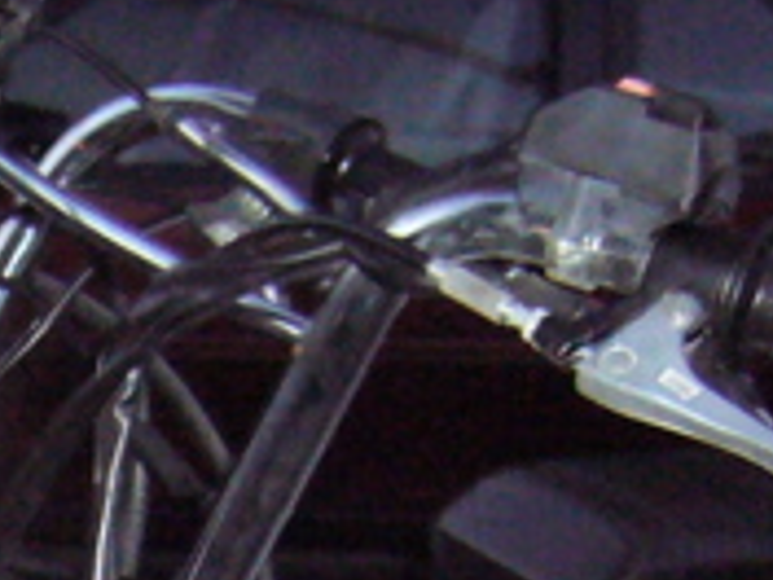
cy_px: 1367
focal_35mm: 212
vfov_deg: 6.7
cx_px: -707
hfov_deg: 8.9
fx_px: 4734
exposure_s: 1/60
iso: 320
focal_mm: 5.8
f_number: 2.8
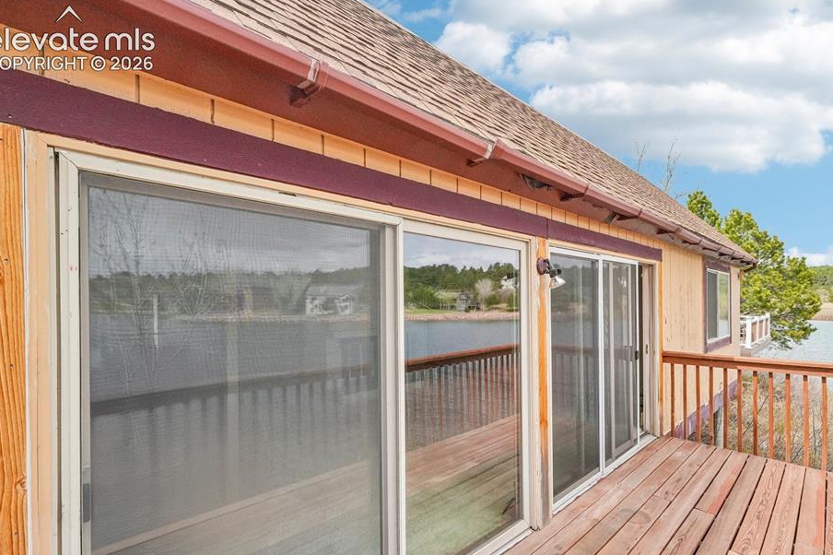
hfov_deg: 93.1
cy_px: 303
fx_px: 393
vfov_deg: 70.2
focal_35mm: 17
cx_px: 447
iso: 800
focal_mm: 10
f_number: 8
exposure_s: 1/1000
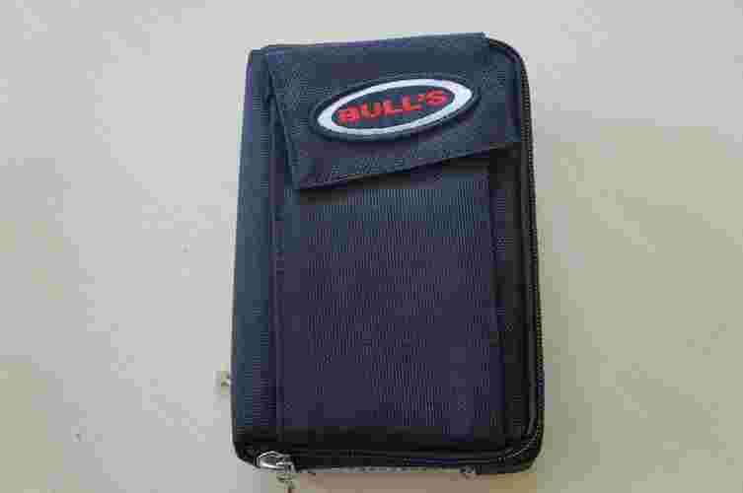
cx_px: 372
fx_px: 1082
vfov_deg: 25.7
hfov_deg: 37.9
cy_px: 246
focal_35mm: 52
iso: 1600
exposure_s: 1/60
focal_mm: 35
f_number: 4.5
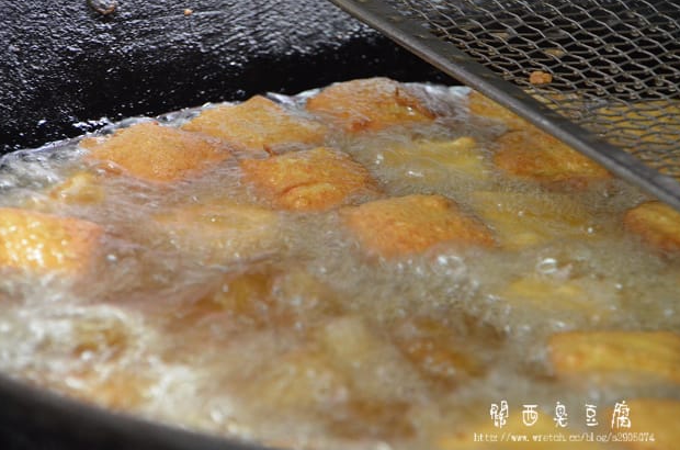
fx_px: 4917
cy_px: 224
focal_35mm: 261
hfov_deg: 7.9
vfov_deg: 5.2
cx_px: 339
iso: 2000
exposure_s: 1/20
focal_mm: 170
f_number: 6
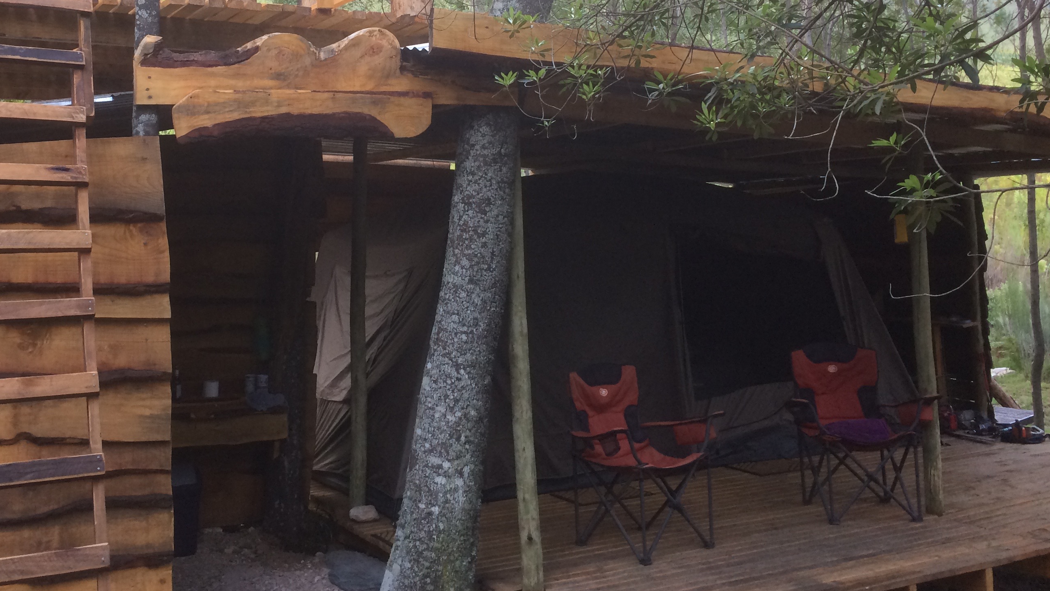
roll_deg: +3.2
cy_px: 132
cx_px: 426
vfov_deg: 29.1
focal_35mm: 40
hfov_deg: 50.2
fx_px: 1114
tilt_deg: +6.0
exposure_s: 1/33
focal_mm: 4.15
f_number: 2.2
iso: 50
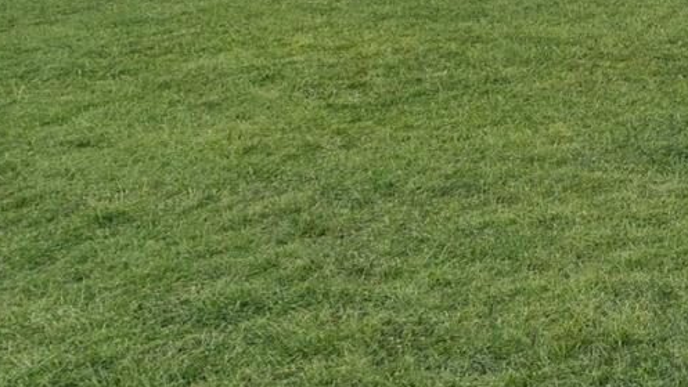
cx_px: 1378
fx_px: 1259
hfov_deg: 18.9
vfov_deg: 15.9
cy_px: -215
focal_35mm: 69
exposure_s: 1/100
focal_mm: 16
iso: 320
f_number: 16
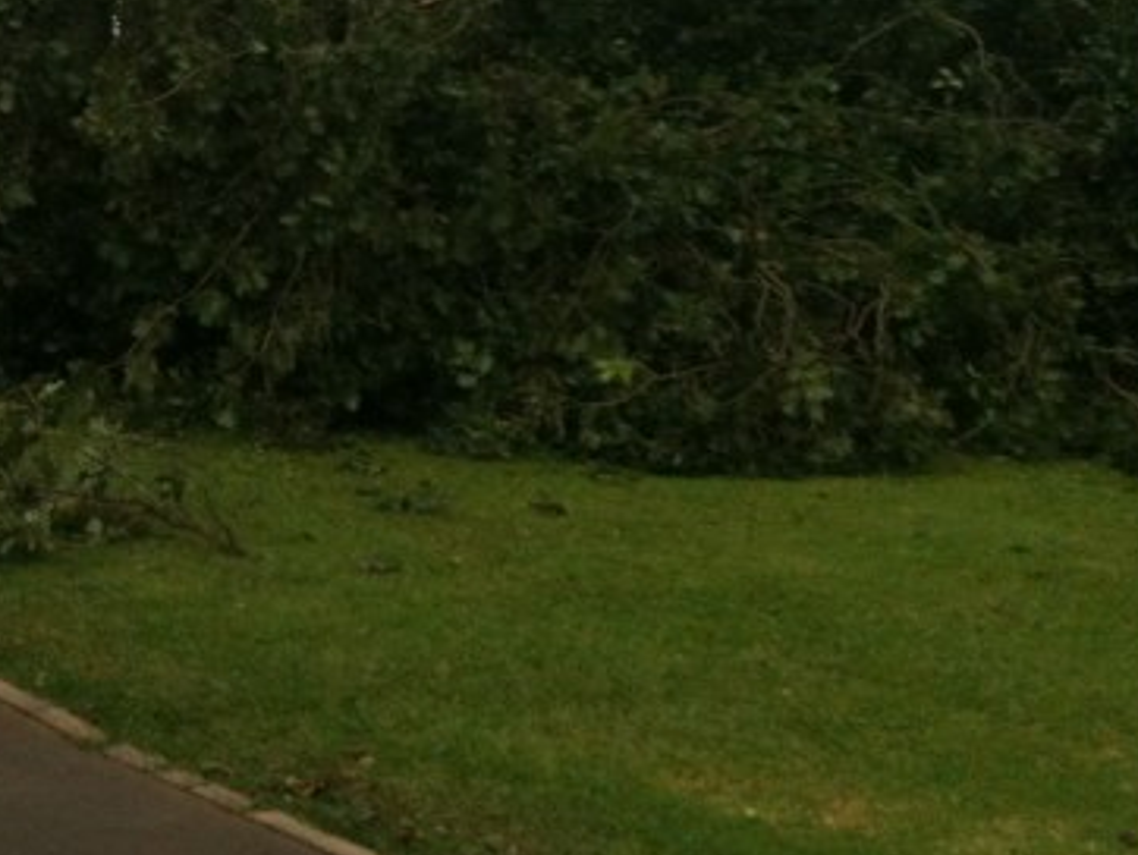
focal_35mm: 87
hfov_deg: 21.5
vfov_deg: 16.5
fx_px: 2862
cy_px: -71
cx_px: -66
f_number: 2.8
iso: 64
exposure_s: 1/787
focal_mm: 3.85
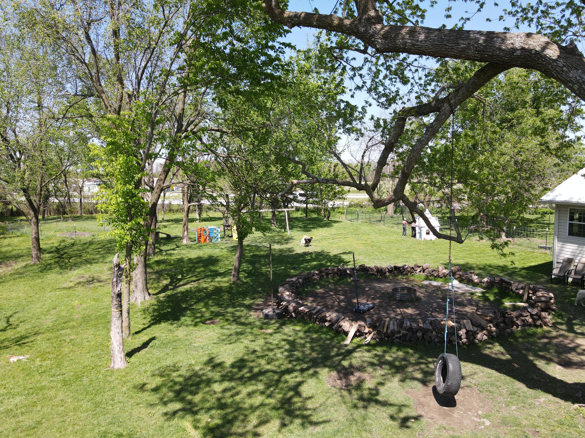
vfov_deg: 56.8
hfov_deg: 71.6
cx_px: 292
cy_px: 219
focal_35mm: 24
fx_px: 406
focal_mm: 4.5
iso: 100
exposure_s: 1/250
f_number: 2.8
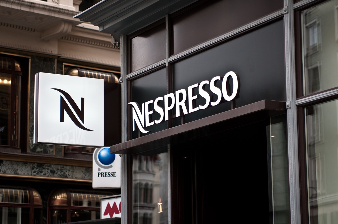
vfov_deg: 13.0
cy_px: 112
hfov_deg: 19.5
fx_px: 985
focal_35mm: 105
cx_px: 169
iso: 200
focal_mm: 70
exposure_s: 1/500
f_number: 2.8
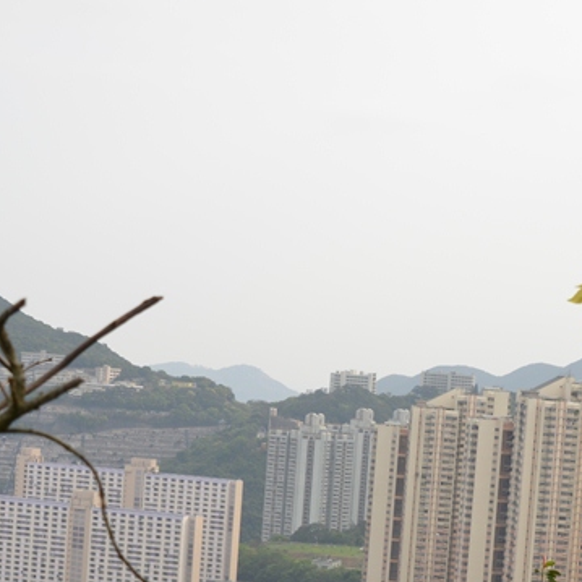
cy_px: 525
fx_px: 2207
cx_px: 413
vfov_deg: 14.9
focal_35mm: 116
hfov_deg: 15.0
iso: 180
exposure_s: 1/250
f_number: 8
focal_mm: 32
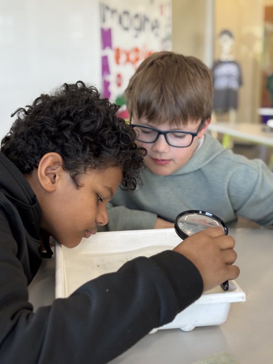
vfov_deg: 36.8
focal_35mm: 52
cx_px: 136
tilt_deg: -12.4
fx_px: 547
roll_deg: -0.9
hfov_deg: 28.0
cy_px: 182
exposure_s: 1/60
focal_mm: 5.96
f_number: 1.6
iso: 100
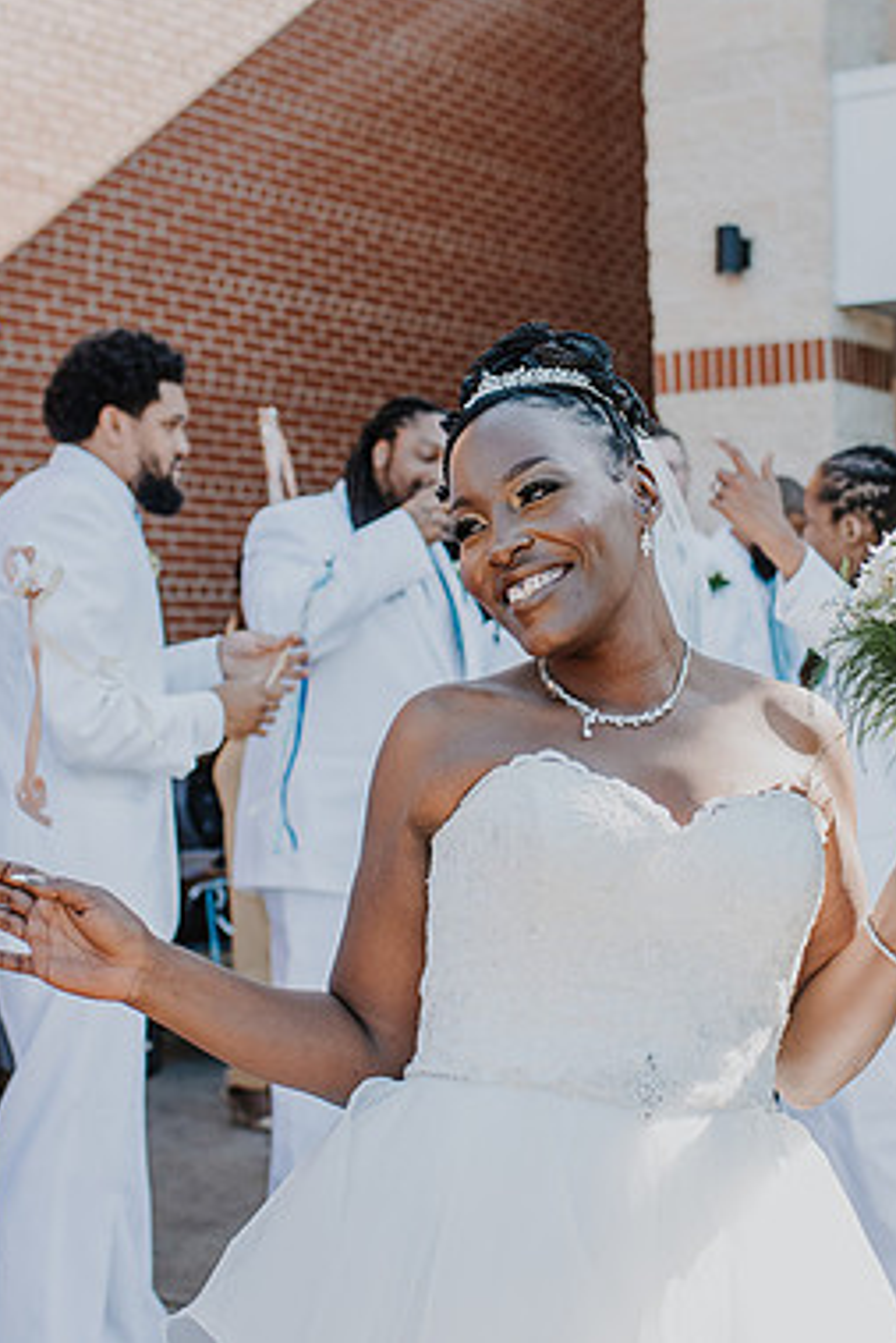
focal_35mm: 61
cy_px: 565
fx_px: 2275
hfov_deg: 22.3
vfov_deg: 32.8
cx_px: 522
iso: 320
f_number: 3.2
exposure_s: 1/1250
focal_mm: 35
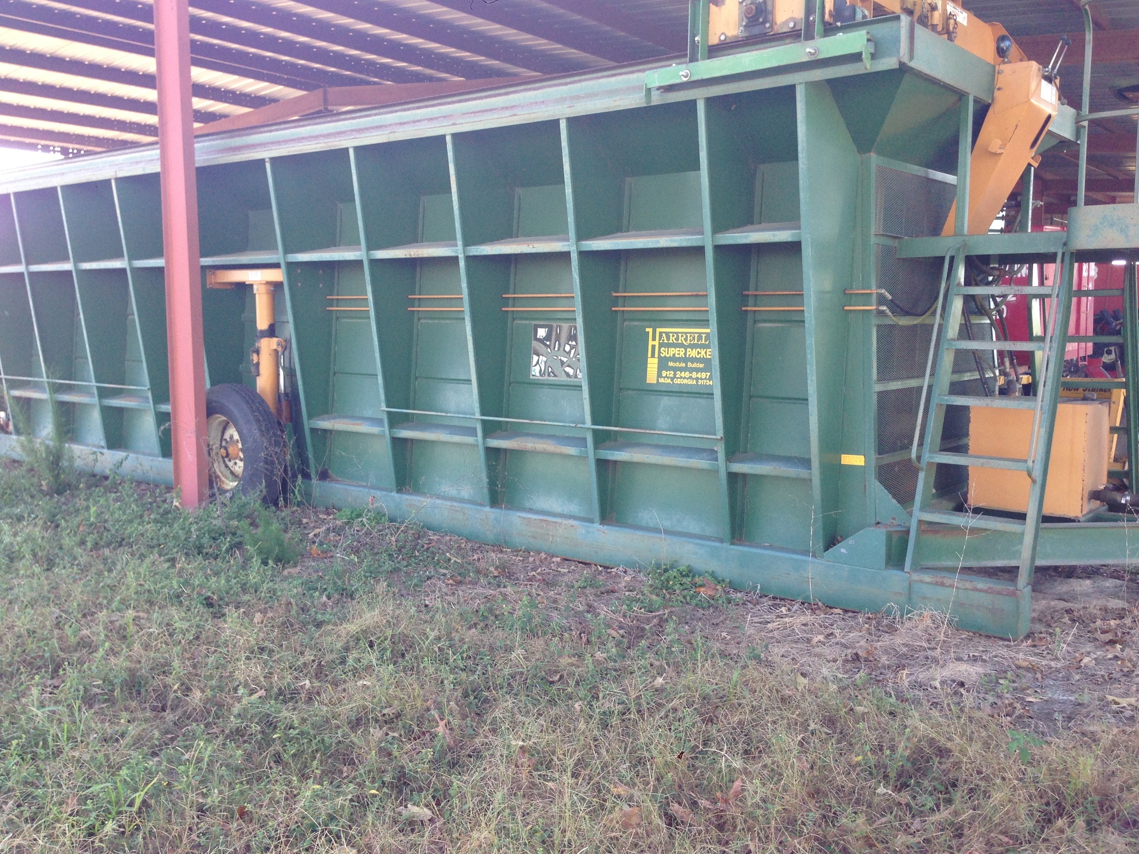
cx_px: 575
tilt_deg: -5.9
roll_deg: -0.3
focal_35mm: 34
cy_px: 423
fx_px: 1119
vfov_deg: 41.8
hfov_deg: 54.0
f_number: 2.4
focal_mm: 4.12
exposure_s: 1/120
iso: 64
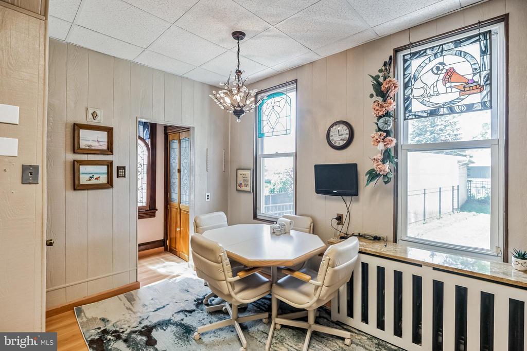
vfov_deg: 73.8
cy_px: 176
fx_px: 234
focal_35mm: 16
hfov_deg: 96.7
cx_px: 264
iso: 400
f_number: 4
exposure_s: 1/60
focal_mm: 16
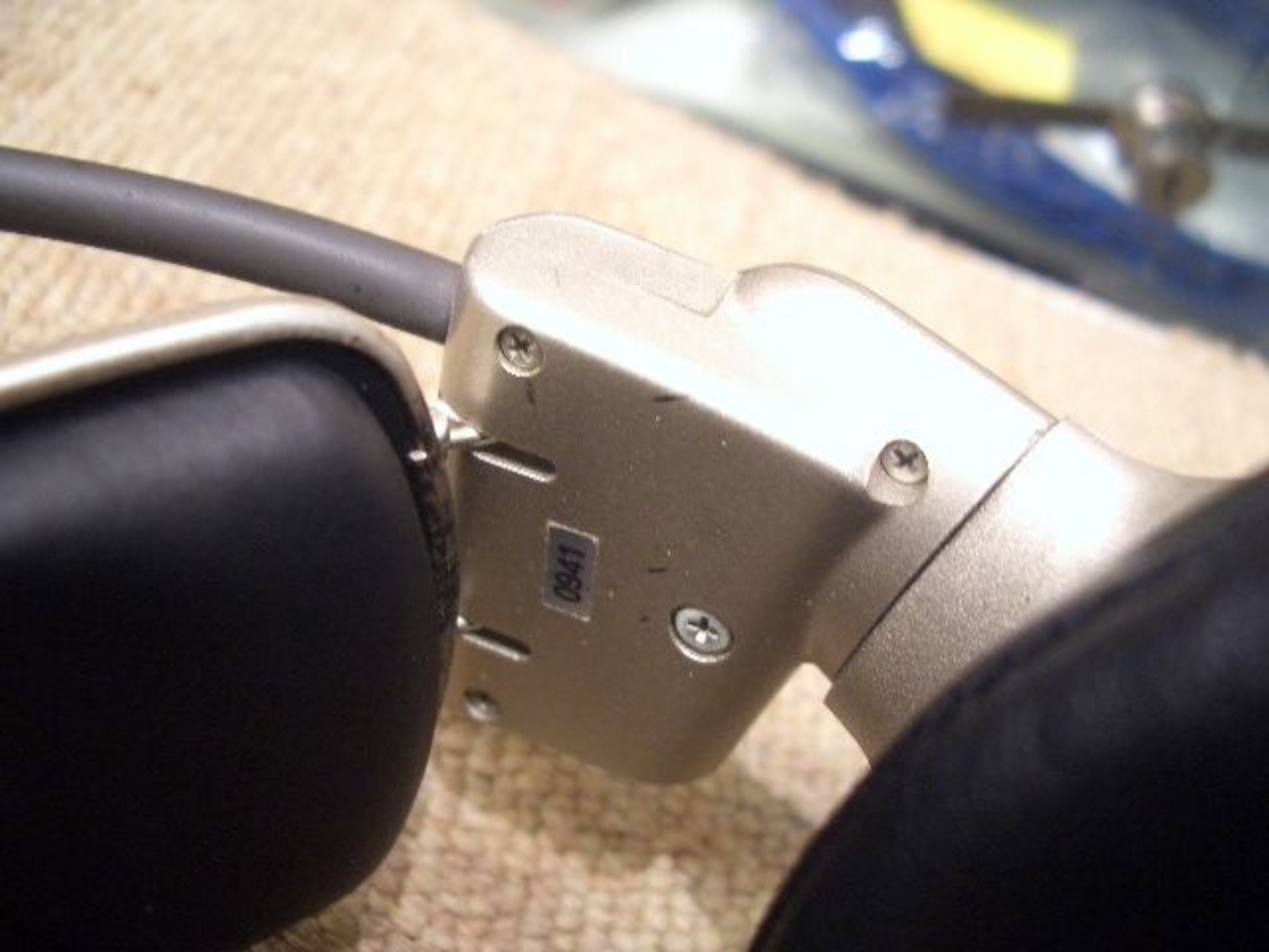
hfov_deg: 52.6
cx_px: 634
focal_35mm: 35
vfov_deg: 40.7
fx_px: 1283
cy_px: 476
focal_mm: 5.8
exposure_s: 1/8
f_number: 2.6
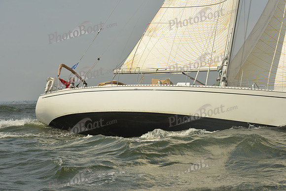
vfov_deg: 19.5
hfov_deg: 28.8
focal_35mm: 70
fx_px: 556
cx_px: 143
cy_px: 96
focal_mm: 70
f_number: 10
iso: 320
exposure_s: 1/1250
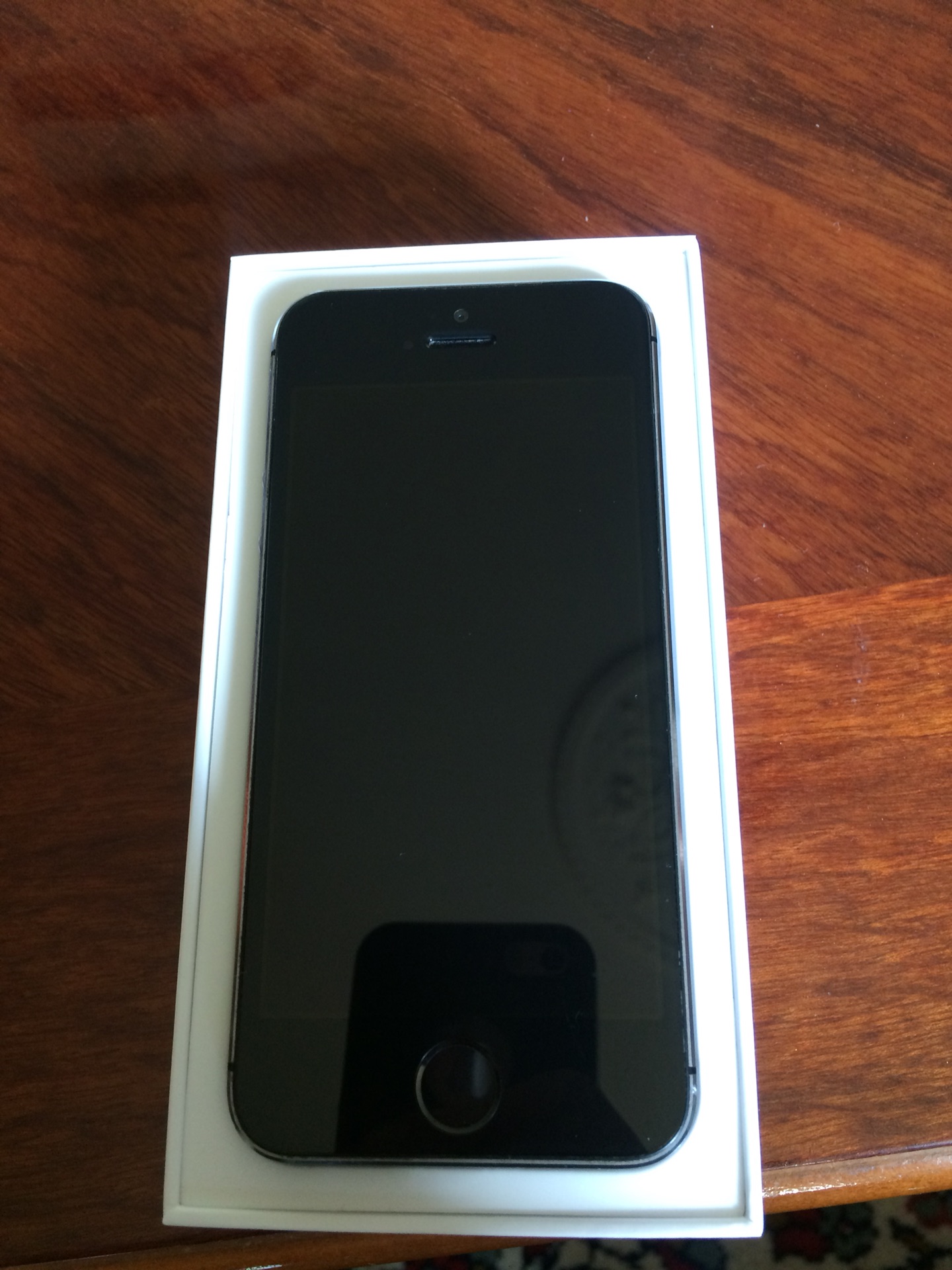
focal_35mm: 29
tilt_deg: -74.1
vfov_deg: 61.7
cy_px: 635
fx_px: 1063
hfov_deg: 48.2
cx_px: 476
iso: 160
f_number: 2.2
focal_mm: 4.15
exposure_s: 1/33
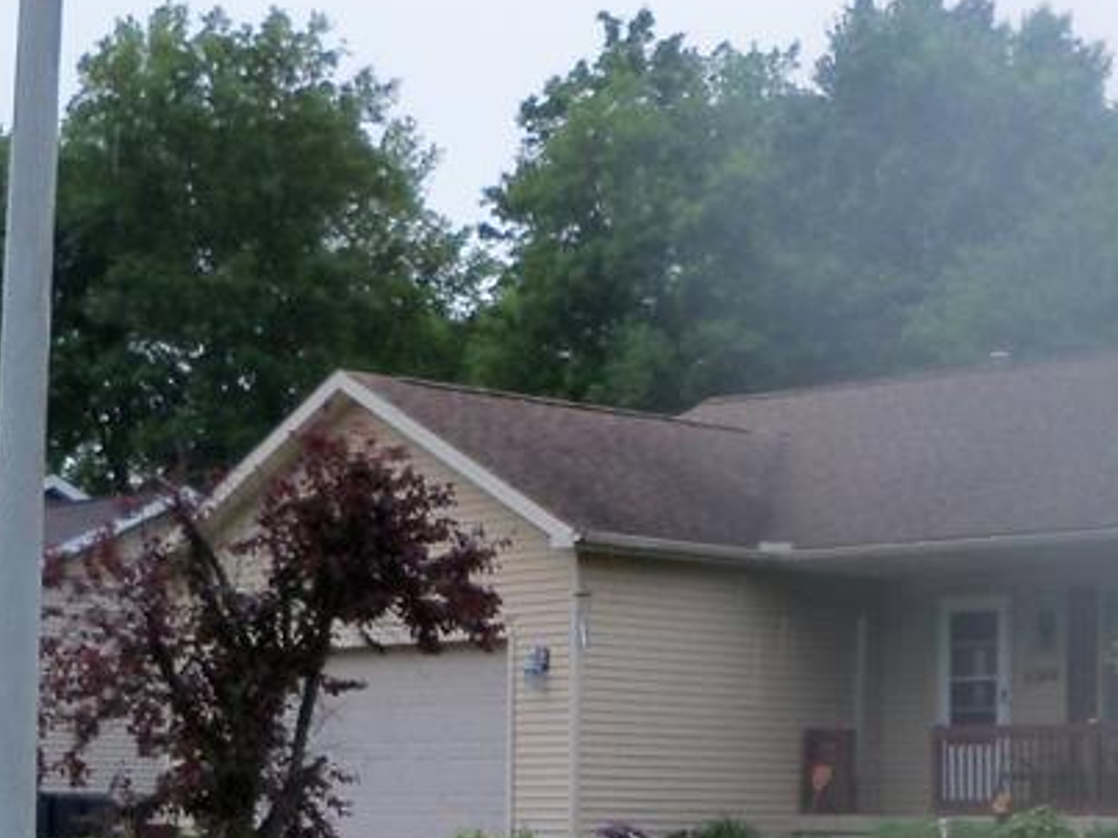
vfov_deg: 16.4
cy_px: 719
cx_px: 1323
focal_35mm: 89
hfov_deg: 20.6
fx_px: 2874
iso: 160
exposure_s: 1/200
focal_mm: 6.2
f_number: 3.5
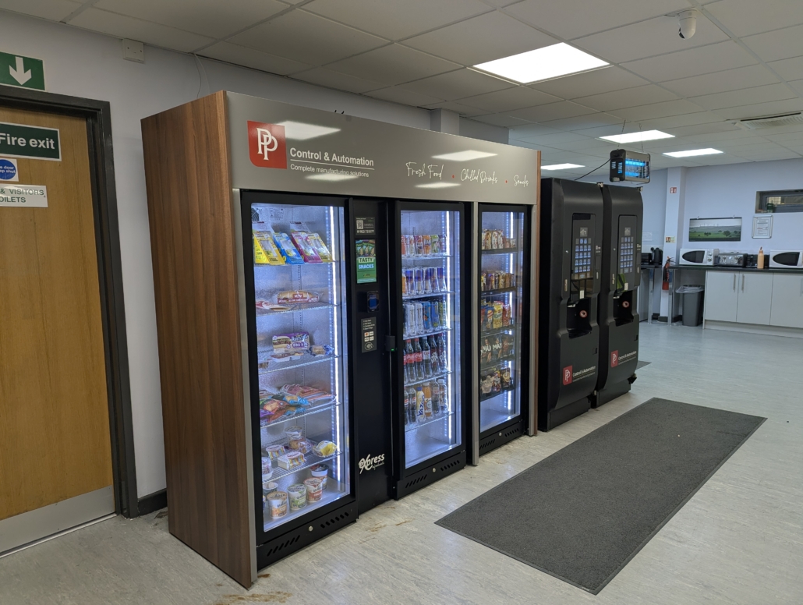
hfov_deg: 71.5
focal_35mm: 24
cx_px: 402
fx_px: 558
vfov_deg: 57.0
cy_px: 302
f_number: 1.85
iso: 75
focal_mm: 6.81
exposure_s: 1/85.8
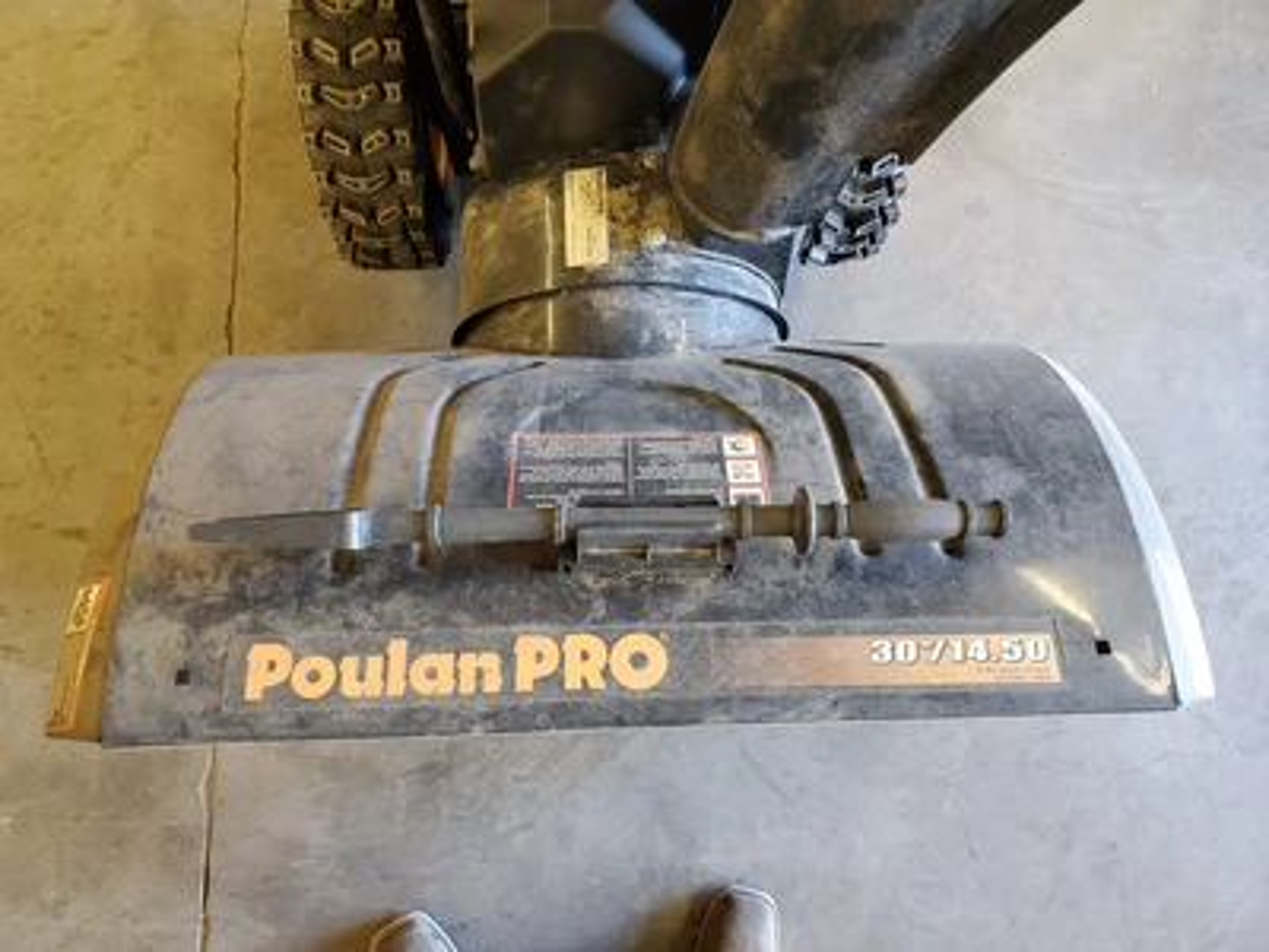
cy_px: 476
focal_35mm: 26
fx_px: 953
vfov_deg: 53.1
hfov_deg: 67.3
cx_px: 634
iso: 400
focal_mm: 4.3
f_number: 2.4
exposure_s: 1/40
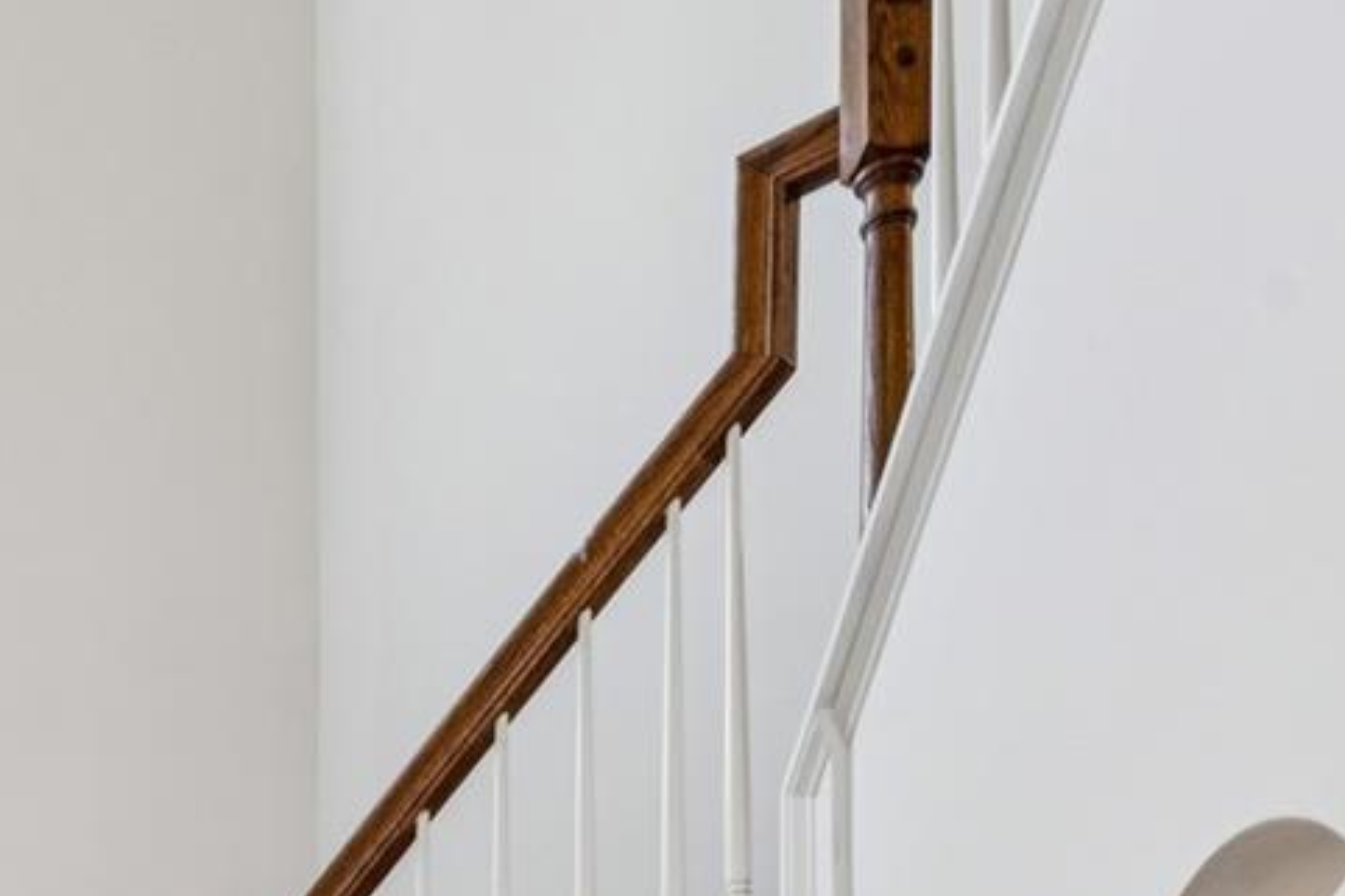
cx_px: -452
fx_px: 2540
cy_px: 1855
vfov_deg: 15.5
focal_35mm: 68
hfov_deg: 25.2
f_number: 13
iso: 200
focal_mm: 16
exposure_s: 1/4
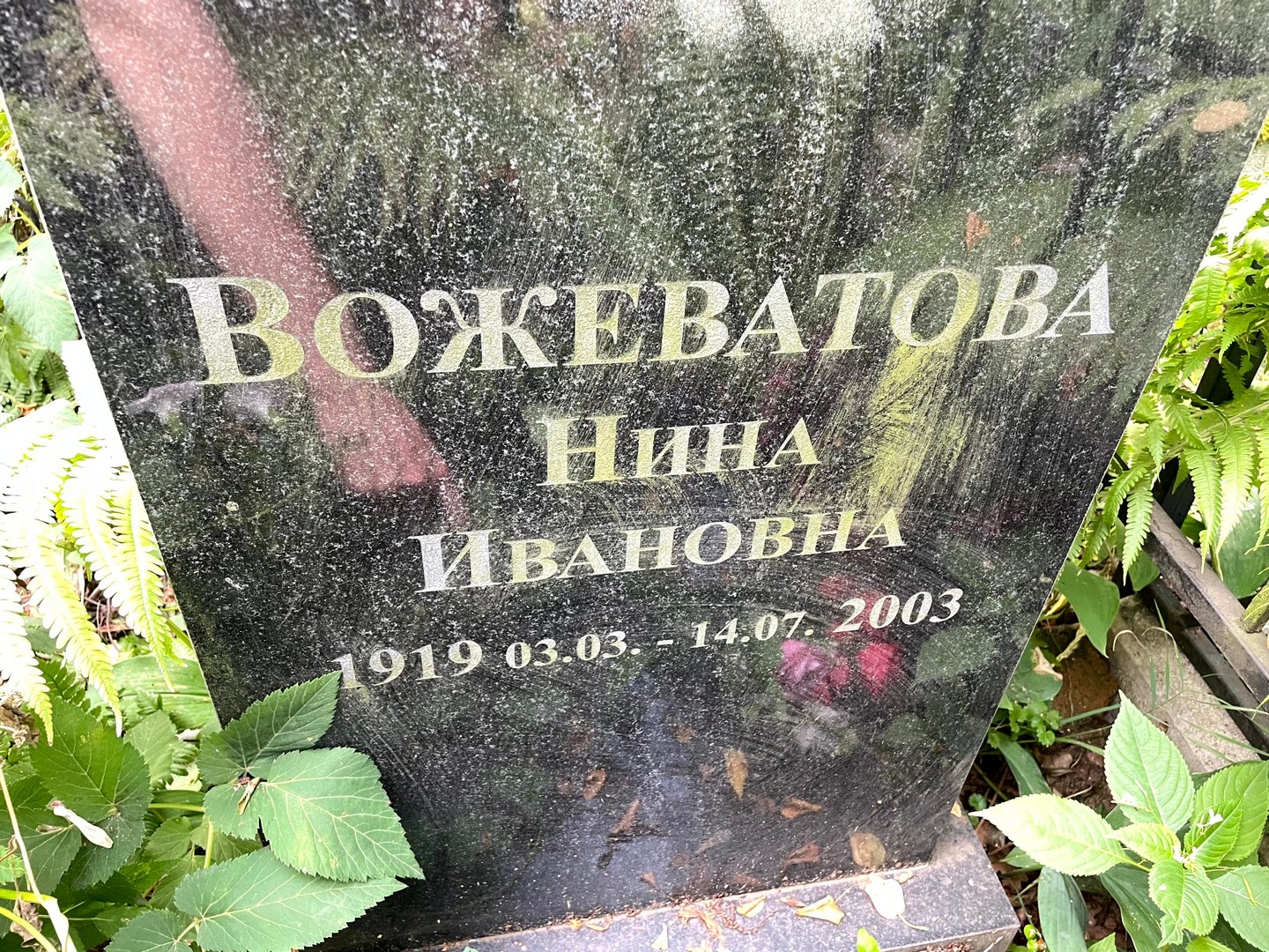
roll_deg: -2.7
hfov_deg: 67.3
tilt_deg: -38.5
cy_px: 476
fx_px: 953
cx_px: 634
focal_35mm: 26
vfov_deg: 53.1
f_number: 1.6
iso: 125
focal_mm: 4.2
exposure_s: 1/60
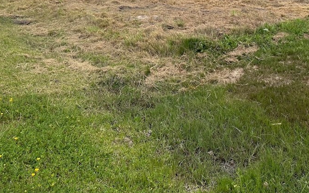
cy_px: 19
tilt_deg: -8.7
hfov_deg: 49.6
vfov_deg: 31.2
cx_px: 204
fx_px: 328
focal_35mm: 39
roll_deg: -1.4
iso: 80
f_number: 1.78
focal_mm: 6.86
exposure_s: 1/5000
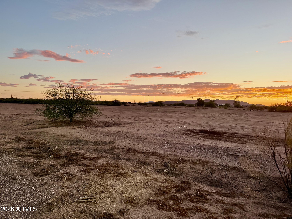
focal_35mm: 24
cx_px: 146
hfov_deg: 71.6
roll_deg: +1.3
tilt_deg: -0.5
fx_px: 202
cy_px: 110
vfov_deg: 56.8
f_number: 1.78
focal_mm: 6.76
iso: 64
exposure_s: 1/198
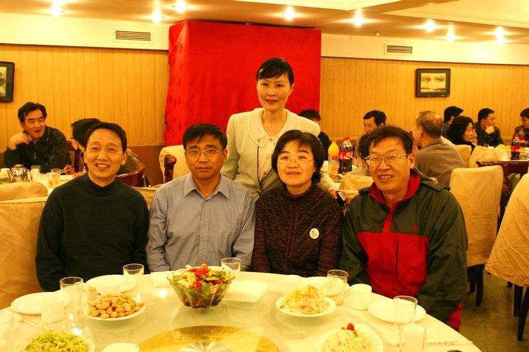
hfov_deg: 49.6
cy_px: 176
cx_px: 264
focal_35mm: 39
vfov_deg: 34.2
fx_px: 573
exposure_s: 1/40
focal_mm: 26
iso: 500
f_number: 4.5
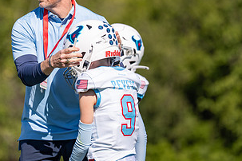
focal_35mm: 434
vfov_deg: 3.2
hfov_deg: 4.7
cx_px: 59
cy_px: 22
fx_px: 2917
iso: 100
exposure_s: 1/2500
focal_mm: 191
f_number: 2.8
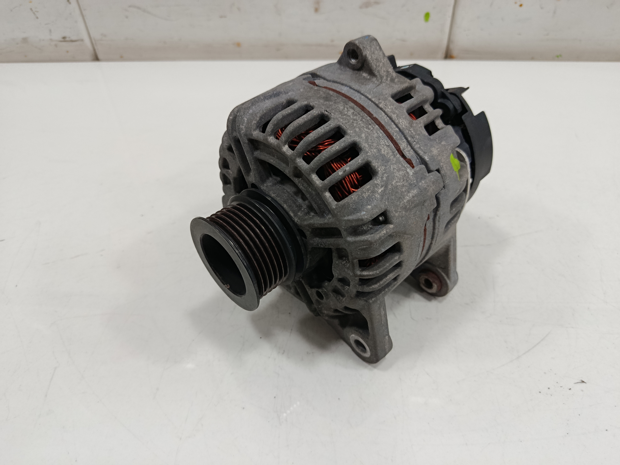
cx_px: 310
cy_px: 232
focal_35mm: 24
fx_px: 430
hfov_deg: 71.6
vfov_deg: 56.8
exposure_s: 1/100
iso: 1103
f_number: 1.7
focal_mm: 5.24
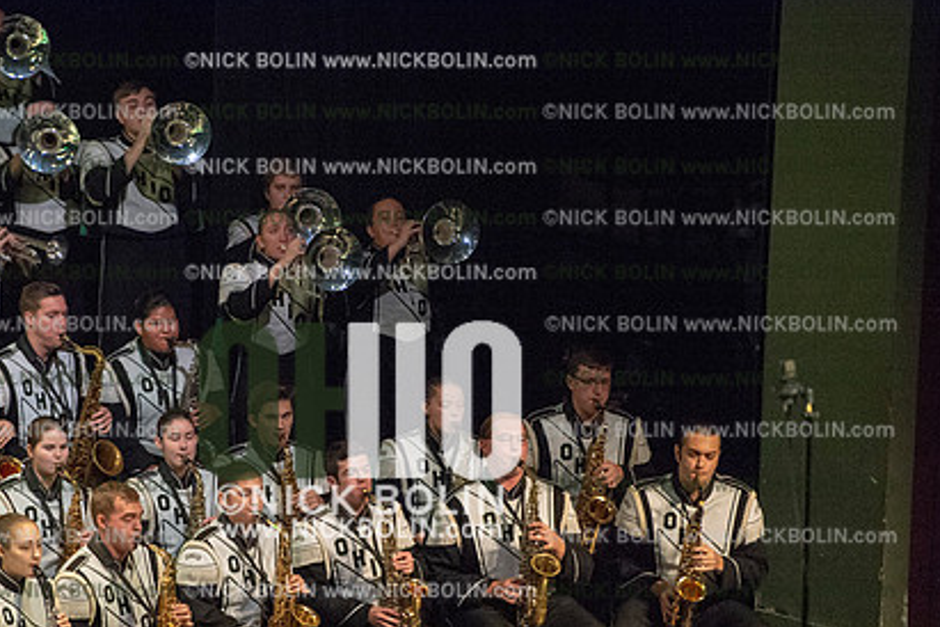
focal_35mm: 282
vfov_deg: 4.9
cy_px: 430
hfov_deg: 7.3
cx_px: 359
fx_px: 7363
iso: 8000
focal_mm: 200
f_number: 2.8
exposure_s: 1/1600
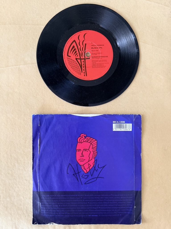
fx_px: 158
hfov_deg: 56.8
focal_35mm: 24
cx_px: 86
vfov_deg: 71.6
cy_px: 114
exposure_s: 1/50
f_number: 1.78
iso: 400
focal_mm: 6.76
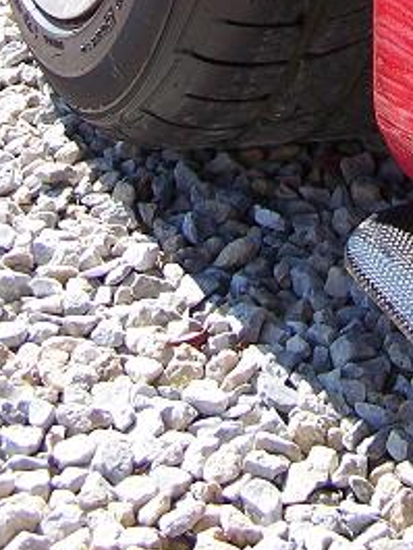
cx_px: 445
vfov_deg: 14.9
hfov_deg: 12.0
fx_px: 1939
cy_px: -303
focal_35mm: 122
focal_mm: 6.3
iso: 80
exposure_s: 1/640
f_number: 2.8
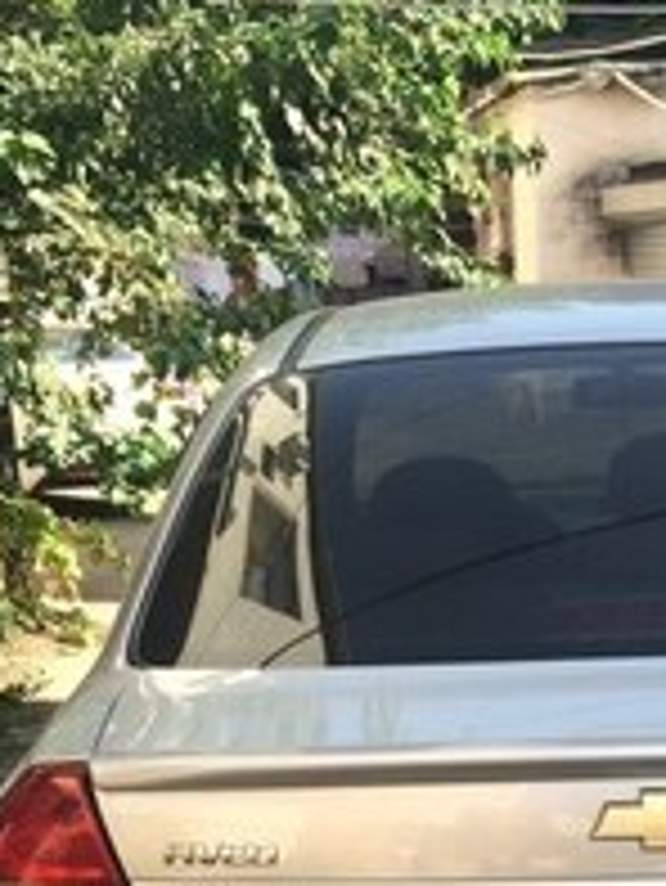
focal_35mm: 73
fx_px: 1871
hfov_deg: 19.8
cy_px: 1034
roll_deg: +1.0
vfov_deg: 24.4
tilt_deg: -20.0
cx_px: 608
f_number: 2.2
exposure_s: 1/604
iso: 32
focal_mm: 4.15
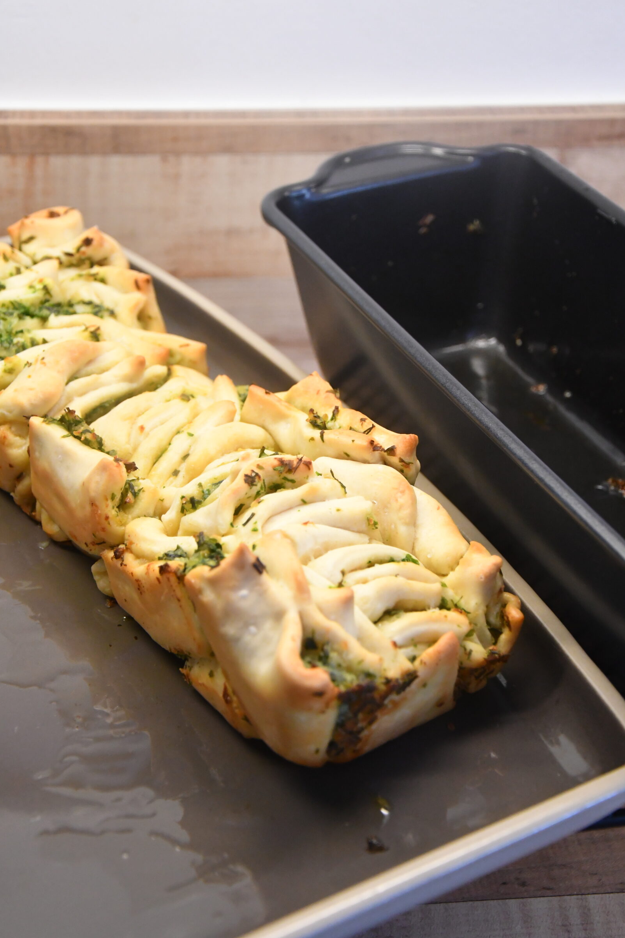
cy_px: 486
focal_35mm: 67
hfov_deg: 20.3
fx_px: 1744
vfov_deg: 30.1
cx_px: 327
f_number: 4.8
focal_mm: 42
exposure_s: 1/60
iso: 2200
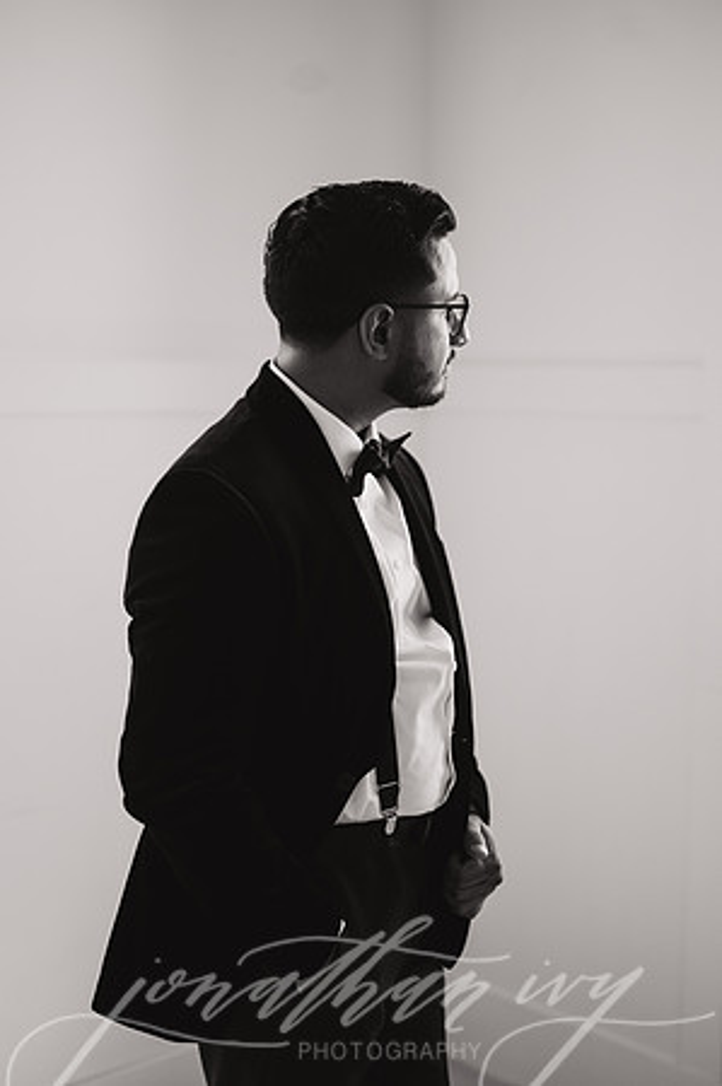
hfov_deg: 26.9
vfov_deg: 39.6
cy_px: 543
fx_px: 1508
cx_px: 361
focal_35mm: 50
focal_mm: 50
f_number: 2
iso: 250
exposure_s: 1/400
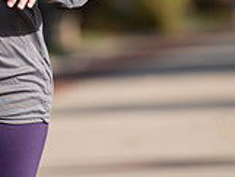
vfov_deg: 1.4
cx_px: -155
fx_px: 7066
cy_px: -65
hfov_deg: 1.9
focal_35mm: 1040
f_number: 5
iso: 250
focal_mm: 300
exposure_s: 1/640
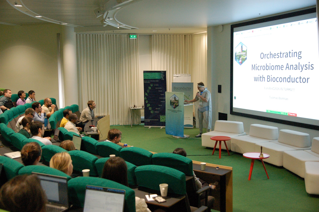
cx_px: 160
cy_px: 106
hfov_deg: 48.0
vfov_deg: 33.0
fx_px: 359
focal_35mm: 40
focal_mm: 27
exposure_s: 1/125
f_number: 4
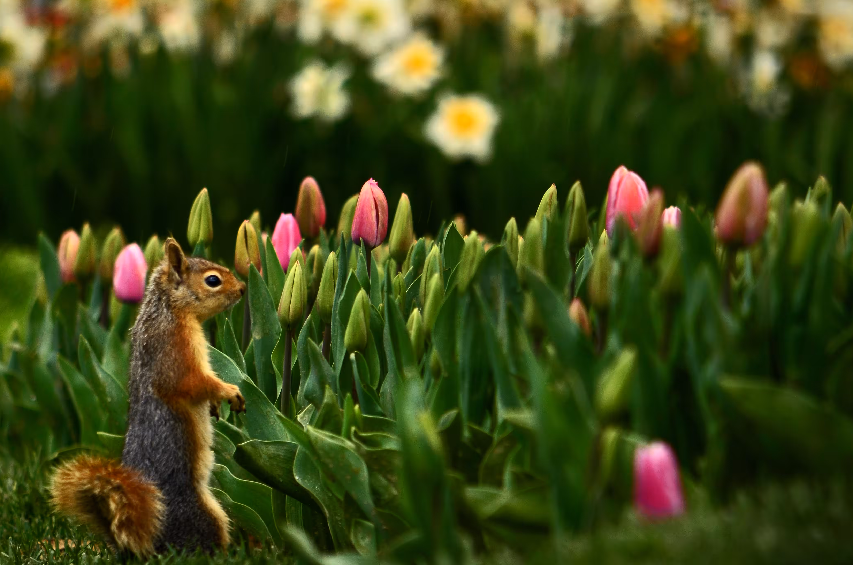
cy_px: 322
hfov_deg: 3.9
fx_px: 12627
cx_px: 384
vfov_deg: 2.6
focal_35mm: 534
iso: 250
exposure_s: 1/250
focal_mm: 300
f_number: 6.3
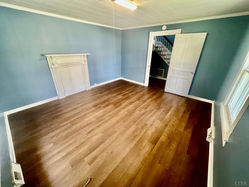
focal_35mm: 13
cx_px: 124
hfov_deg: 106.2
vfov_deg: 89.9
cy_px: 94
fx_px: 94
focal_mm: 1.57
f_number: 1.8
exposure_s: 1/60
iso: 200
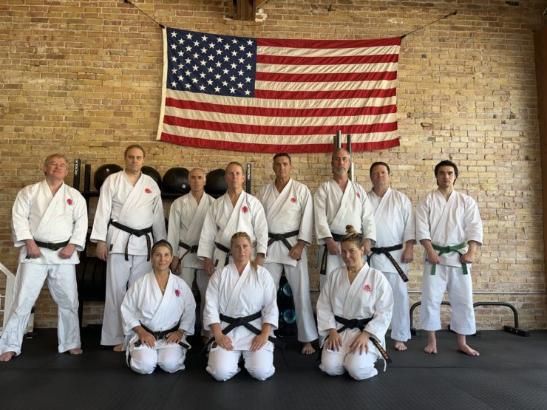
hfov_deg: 65.3
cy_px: 210
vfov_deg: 51.3
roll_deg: -0.4
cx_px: 264
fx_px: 427
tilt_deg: +6.2
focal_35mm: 27
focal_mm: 5.1
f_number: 1.6
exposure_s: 1/121
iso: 64
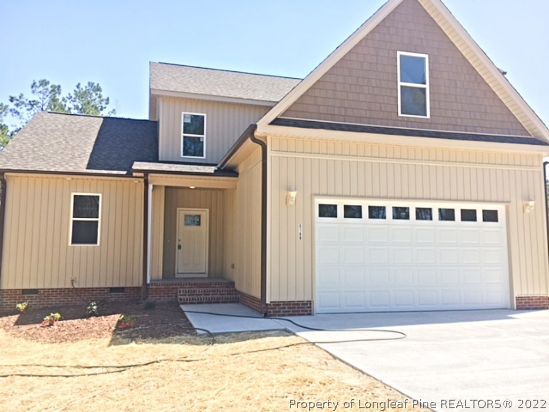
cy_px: 206
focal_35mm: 29
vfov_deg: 48.2
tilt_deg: +6.7
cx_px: 274
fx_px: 460
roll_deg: -0.4
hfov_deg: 61.7
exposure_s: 1/693
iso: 25
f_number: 2.2
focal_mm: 4.15
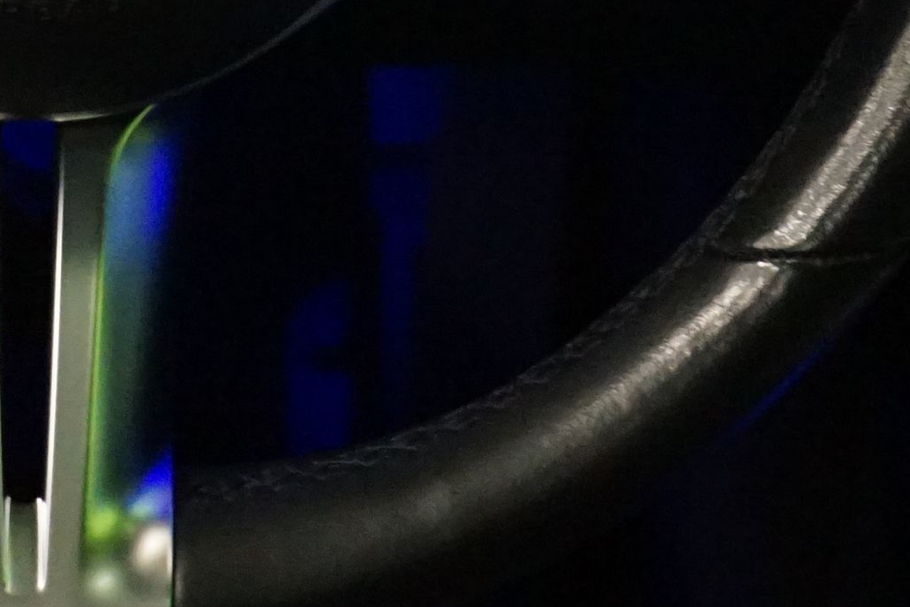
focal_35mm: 187
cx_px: 135
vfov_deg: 7.2
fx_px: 4728
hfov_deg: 10.9
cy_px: -327
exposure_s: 1/40
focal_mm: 49
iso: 6400
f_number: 4.5
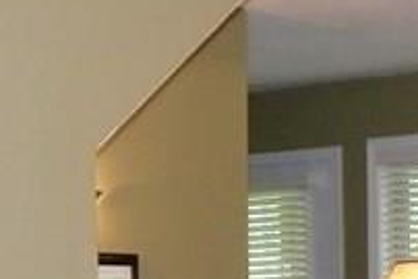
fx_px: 1592
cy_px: 374
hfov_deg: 14.6
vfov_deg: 9.8
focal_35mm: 137
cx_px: 464
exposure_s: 1/30
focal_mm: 4.6
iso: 200
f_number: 2.8
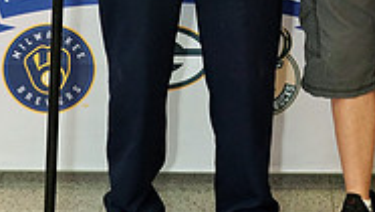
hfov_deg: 14.1
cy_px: -224
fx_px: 1513
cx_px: 278
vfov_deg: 7.6
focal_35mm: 152
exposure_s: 1/100
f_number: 8
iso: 1600
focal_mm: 40
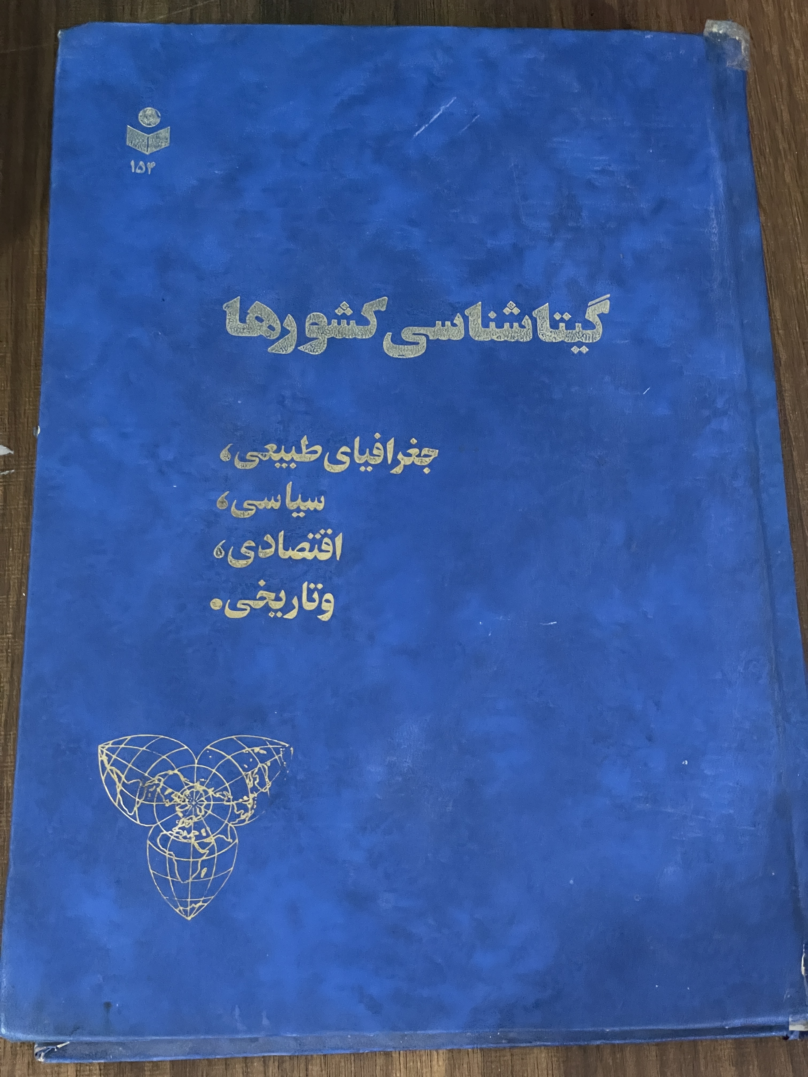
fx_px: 1618
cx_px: 404
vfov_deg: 36.8
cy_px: 538
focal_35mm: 52
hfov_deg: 28.0
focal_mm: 6
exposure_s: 1/30
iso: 1000
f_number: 2
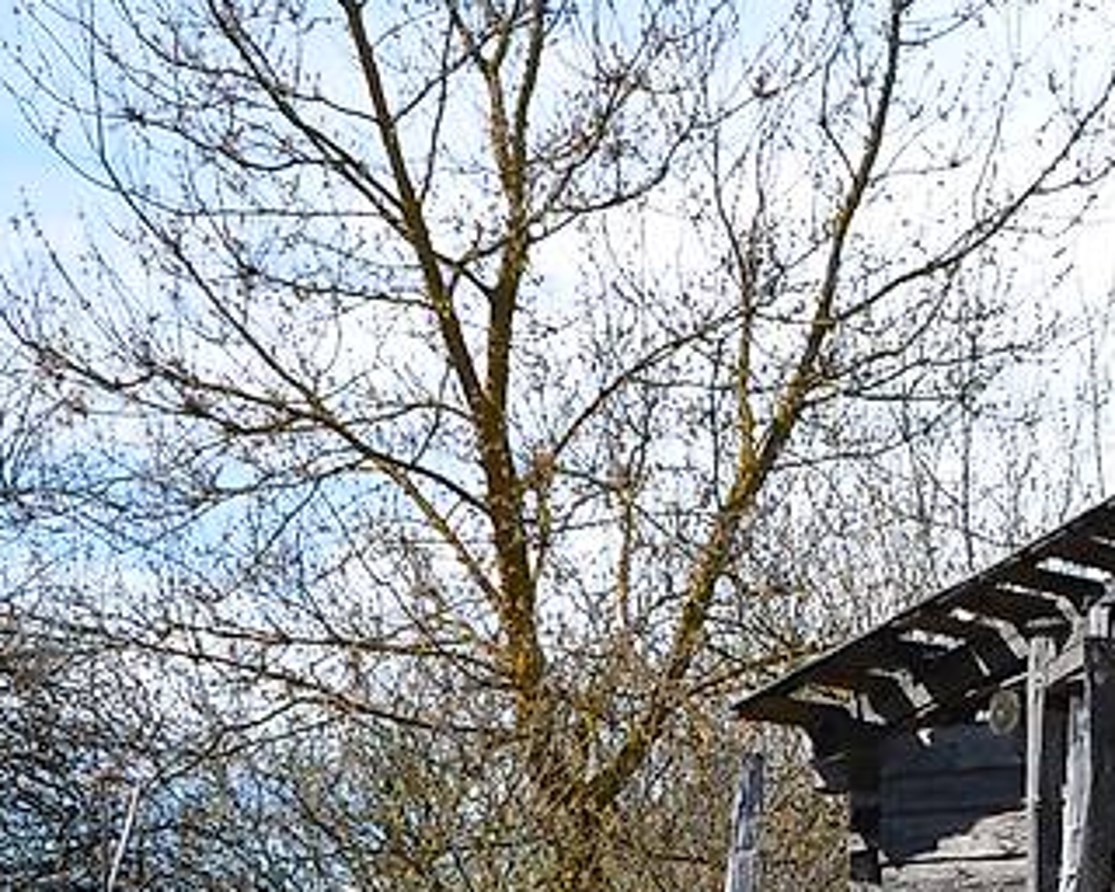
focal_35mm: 116
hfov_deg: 15.0
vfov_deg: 13.3
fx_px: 3828
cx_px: 1826
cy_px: 591
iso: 110
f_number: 8
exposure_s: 1/250
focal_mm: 22
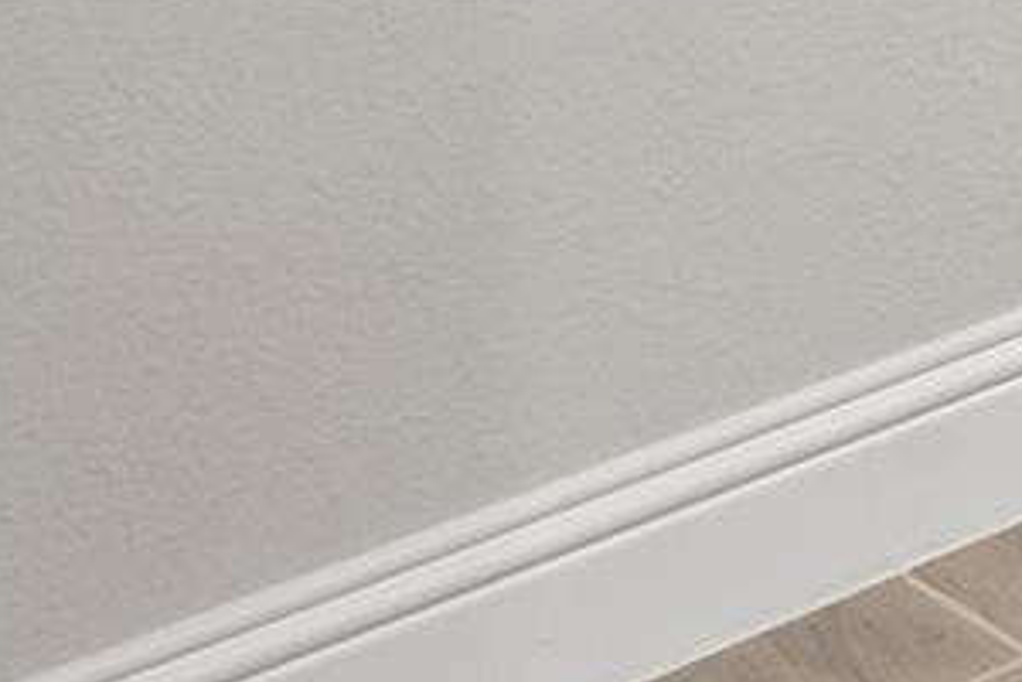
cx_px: 3448
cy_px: -1485
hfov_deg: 9.8
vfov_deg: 8.6
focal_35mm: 126
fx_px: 3589
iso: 400
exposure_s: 1/30
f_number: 8
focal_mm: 18.5
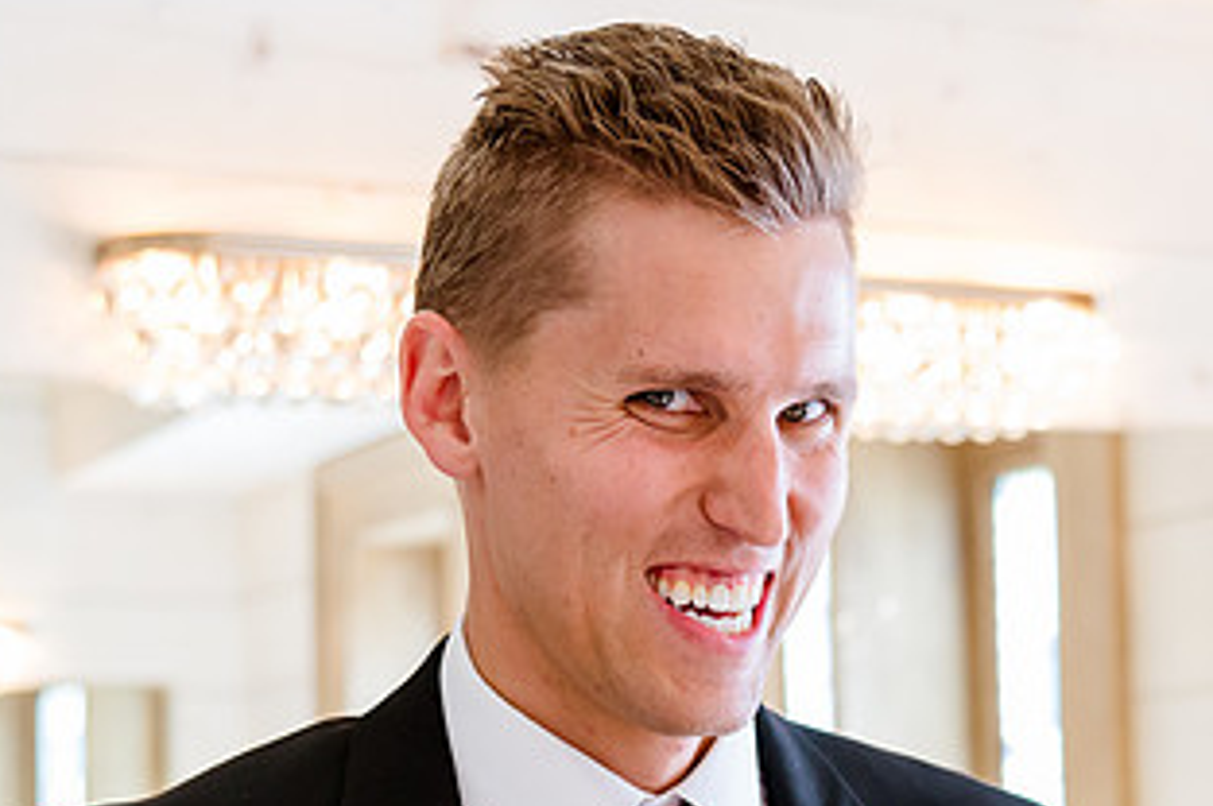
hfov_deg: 22.1
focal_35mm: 92
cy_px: 763
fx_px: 3097
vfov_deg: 14.6
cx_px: 776
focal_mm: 44
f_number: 4
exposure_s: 1/400
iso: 1600
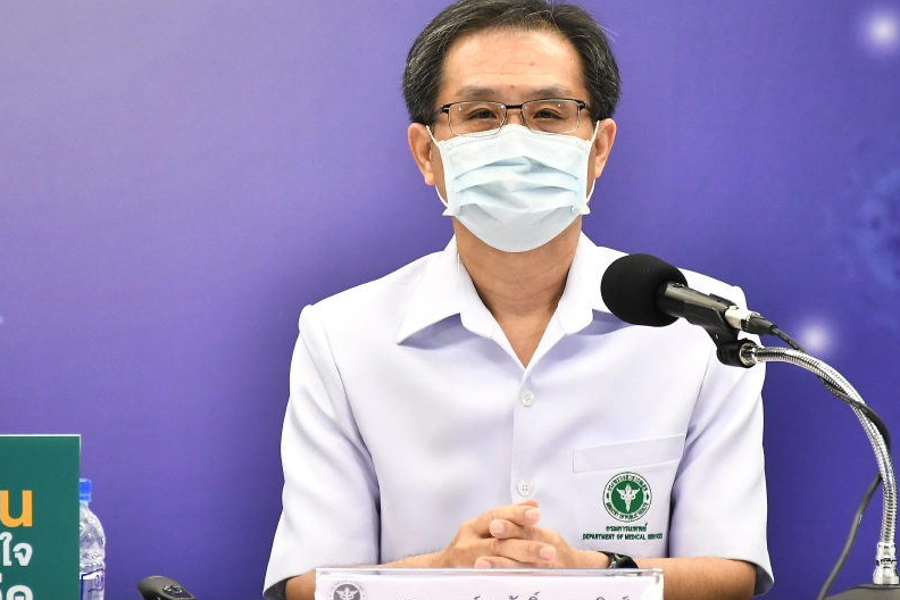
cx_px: 514
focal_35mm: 238
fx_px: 5950
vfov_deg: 5.8
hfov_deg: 8.6
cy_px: 256
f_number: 5.6
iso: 2000
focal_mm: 105
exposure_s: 1/80
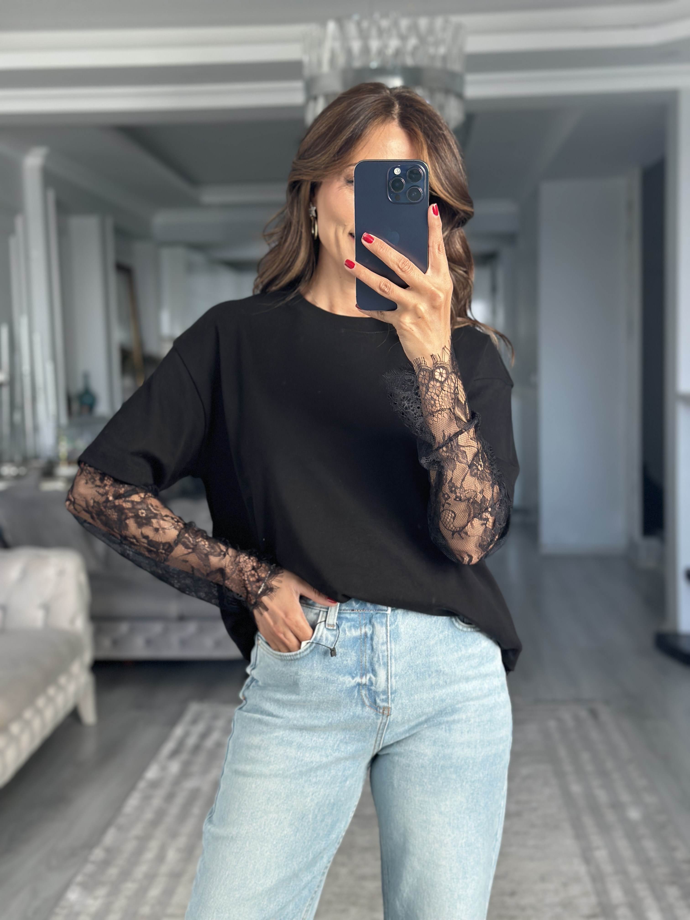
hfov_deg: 30.3
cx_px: 345
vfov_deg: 39.7
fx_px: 1276
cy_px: 460
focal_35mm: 48
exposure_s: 1/109
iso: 125
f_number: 1.78
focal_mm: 6.86
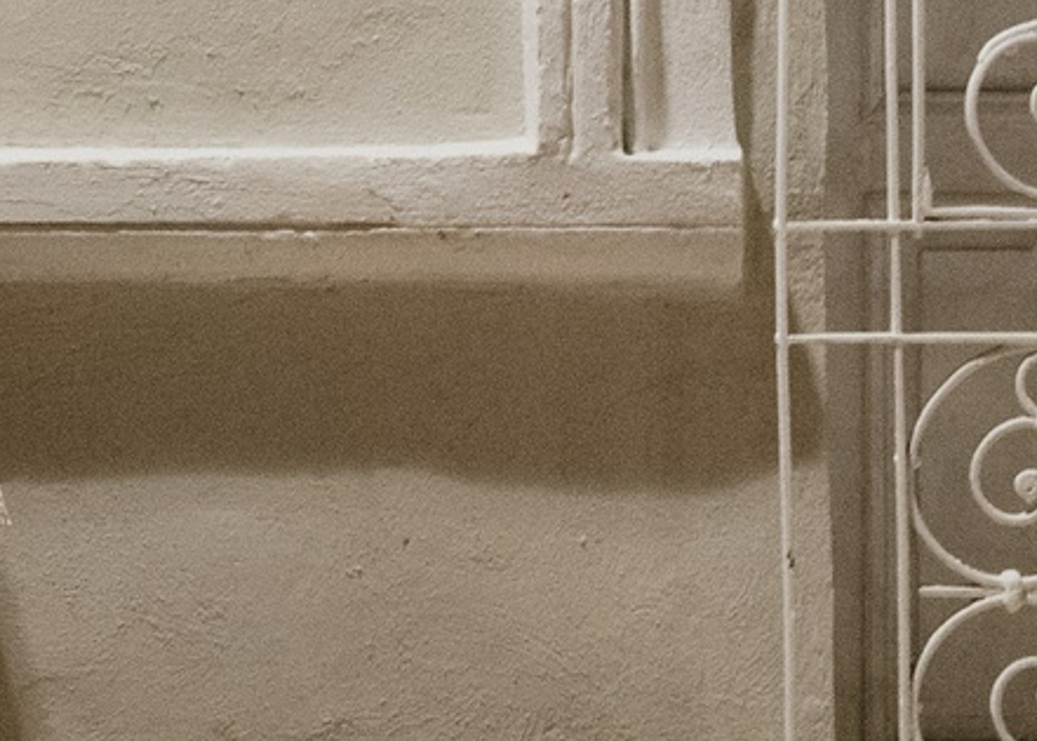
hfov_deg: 6.4
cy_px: -1123
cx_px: -603
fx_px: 9071
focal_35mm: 308
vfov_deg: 4.6
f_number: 2.2
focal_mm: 50
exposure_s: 1/200
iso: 2500
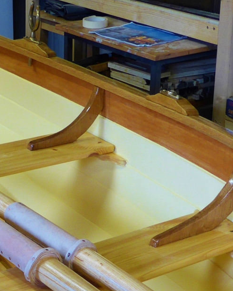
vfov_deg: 21.6
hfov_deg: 16.9
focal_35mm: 88
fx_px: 759
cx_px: -21
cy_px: 217
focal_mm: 6
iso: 160
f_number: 2
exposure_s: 1/60
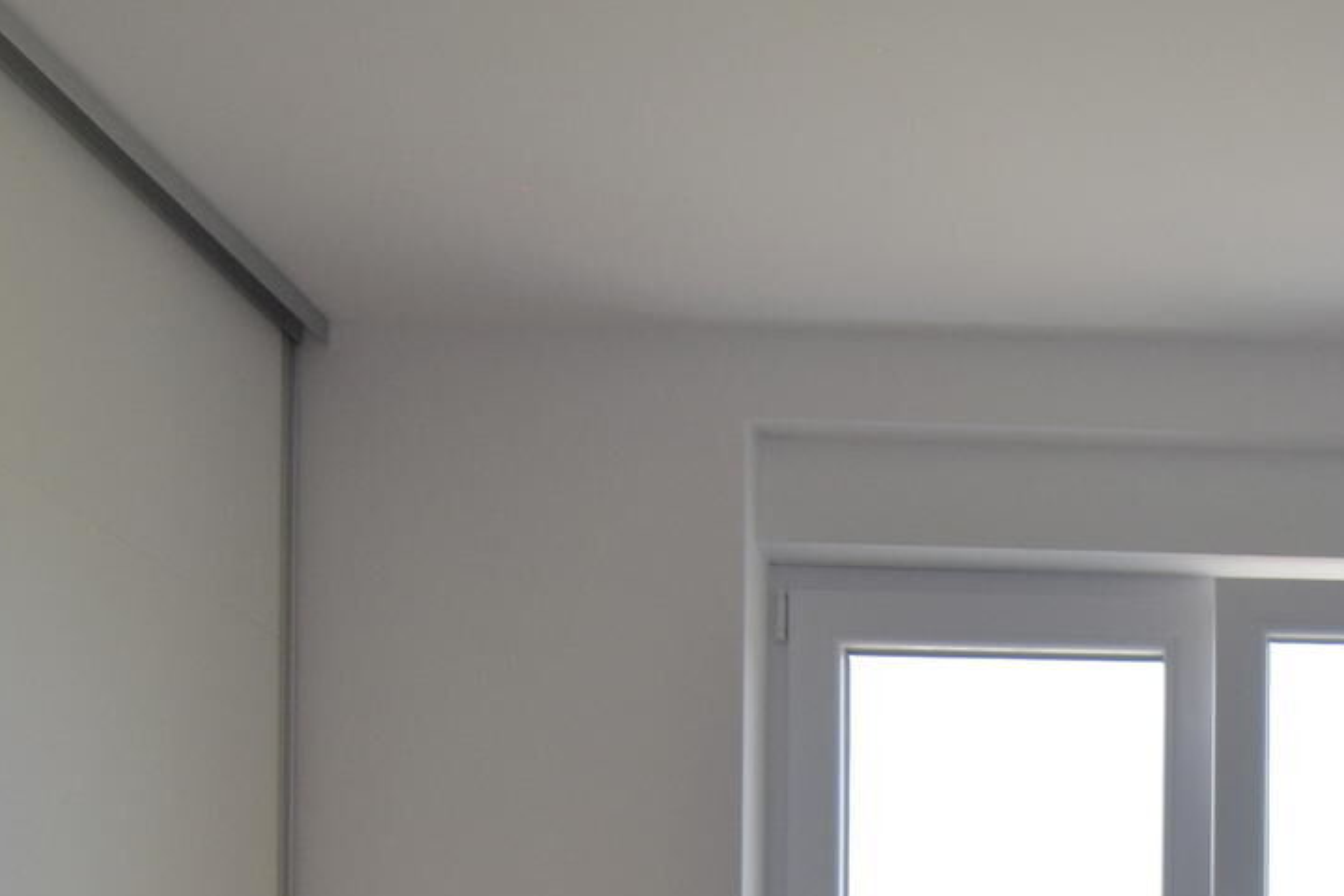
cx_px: 1325
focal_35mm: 50
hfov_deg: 35.9
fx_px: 1867
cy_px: 1208
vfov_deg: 23.4
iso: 400
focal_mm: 10
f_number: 6.3
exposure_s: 1/160
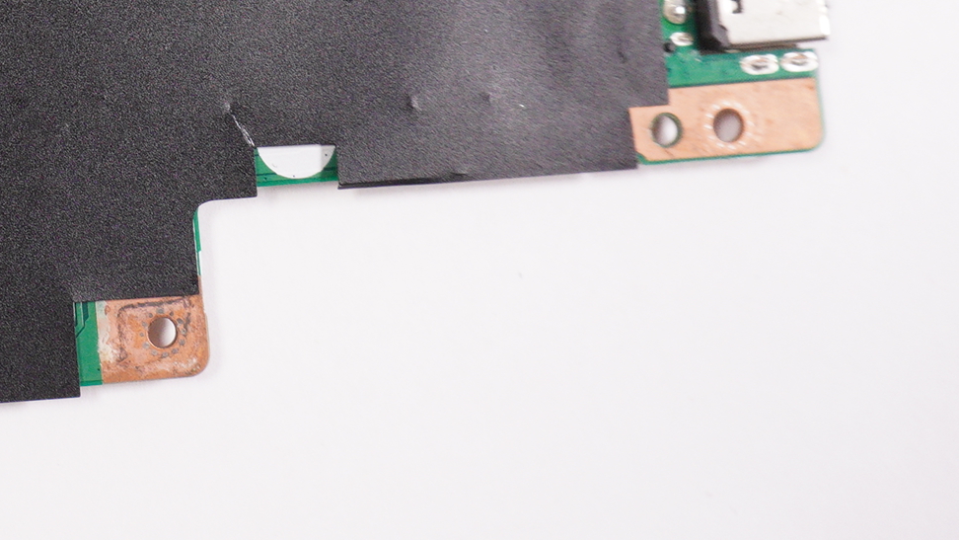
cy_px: -230
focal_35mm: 83
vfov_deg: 13.9
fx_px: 2101
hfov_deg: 22.8
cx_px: -298
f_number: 5.6
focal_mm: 17
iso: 800
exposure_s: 1/250
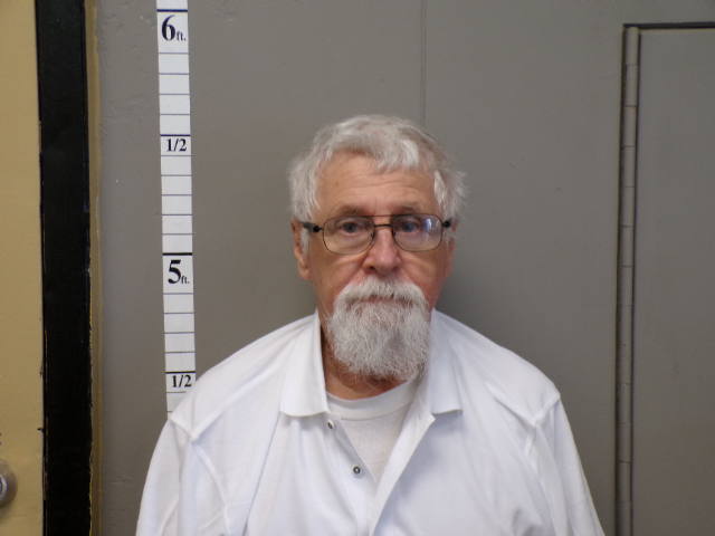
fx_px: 1157
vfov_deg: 26.1
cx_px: 358
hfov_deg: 34.3
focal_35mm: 56
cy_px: 268
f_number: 3.7
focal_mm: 10.1
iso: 200
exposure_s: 1/26
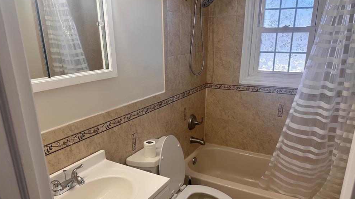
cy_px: 121
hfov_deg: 69.9
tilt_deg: -18.4
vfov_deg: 42.6
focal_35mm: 27
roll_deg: +0.1
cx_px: 178
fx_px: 254
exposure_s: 1/166
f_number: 1.78
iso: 100
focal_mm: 6.86
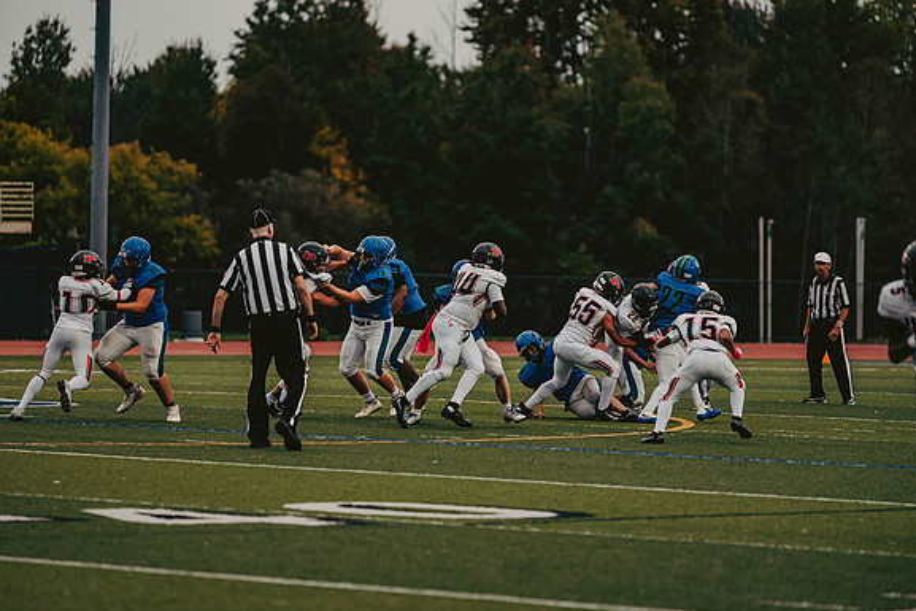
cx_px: 459
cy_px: 306
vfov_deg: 6.8
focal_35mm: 201
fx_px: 5115
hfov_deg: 10.2
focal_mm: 200
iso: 800
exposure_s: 1/1000
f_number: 3.2
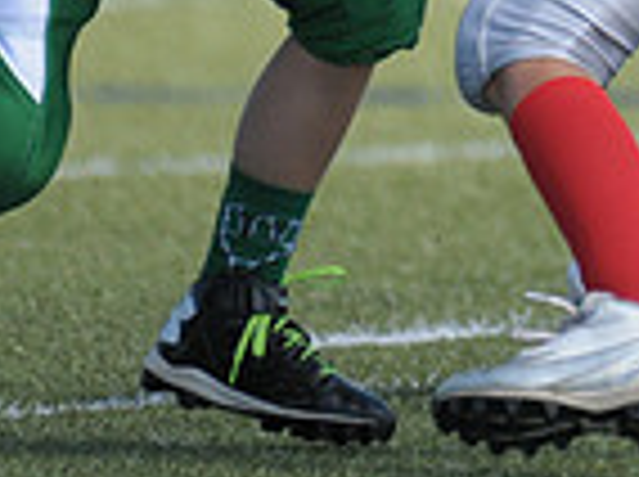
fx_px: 36986
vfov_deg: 0.7
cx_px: 792
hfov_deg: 1.0
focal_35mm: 2007
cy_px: -254
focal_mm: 340
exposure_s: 1/3200
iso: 640
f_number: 4
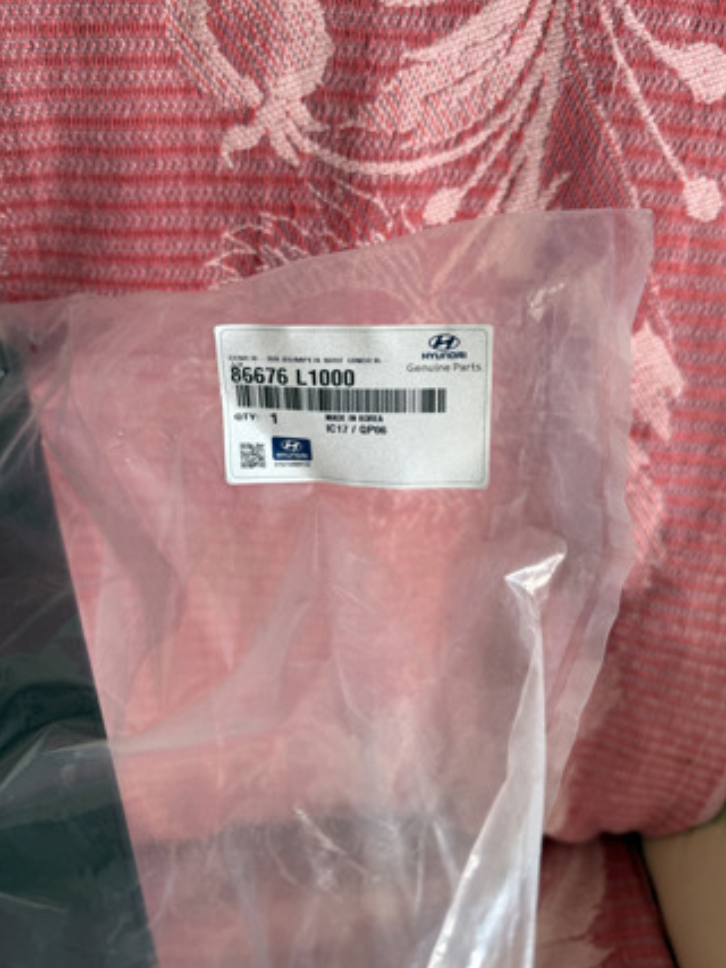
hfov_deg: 51.3
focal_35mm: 27
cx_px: 352
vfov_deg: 65.2
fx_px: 755
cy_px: 435
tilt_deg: -51.7
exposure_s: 1/100
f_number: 1.78
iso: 80
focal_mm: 6.76
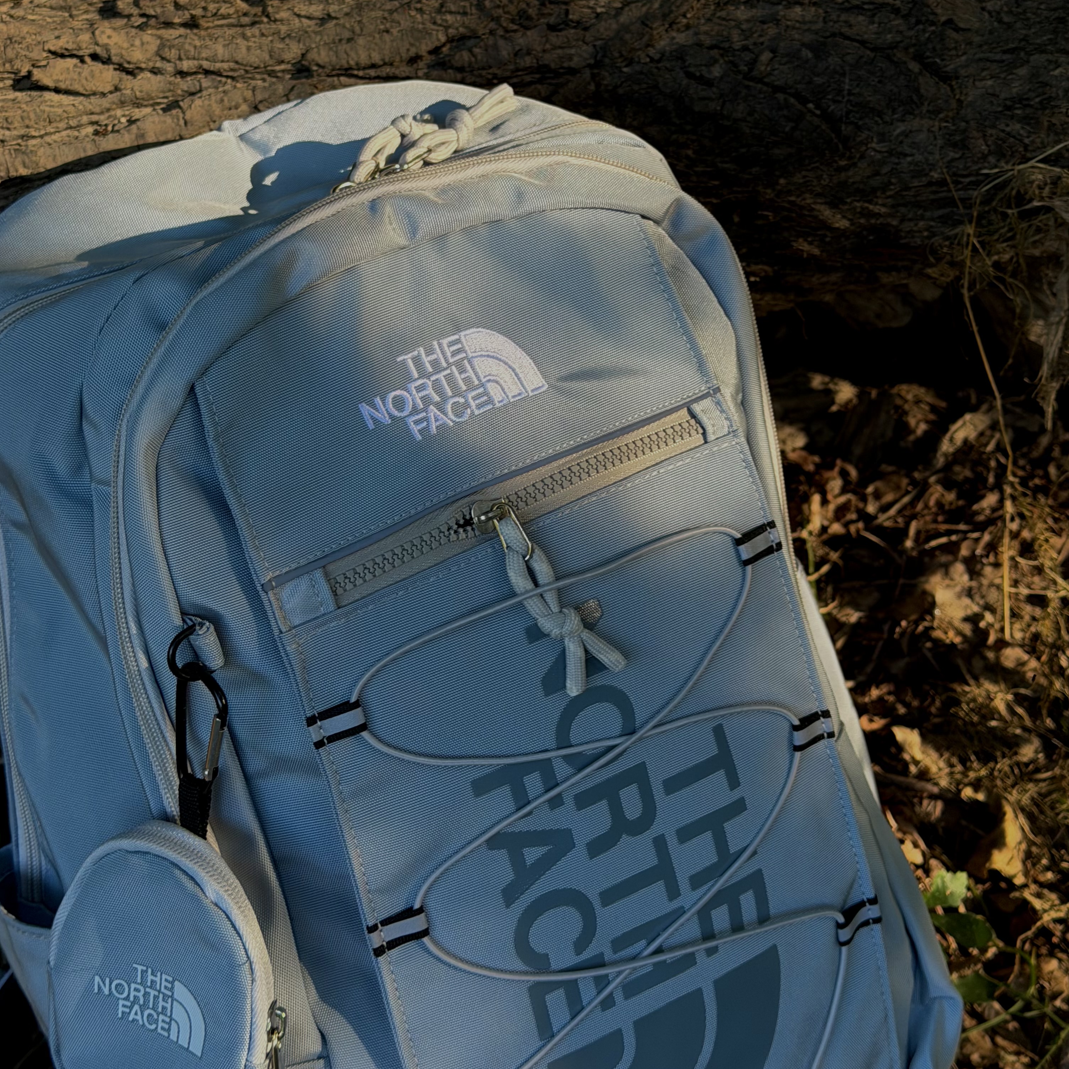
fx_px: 1992
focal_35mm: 57
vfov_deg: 30.0
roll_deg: -0.3
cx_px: 532
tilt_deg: -32.2
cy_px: 441
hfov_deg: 30.0
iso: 50
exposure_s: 1/130
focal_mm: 6.76
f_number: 1.78
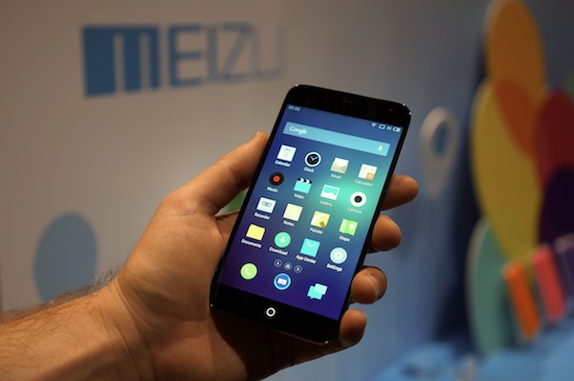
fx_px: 557
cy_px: 190
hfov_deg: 54.5
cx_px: 287
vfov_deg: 37.7
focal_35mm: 35
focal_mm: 35
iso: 200
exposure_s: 1/60
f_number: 2.8
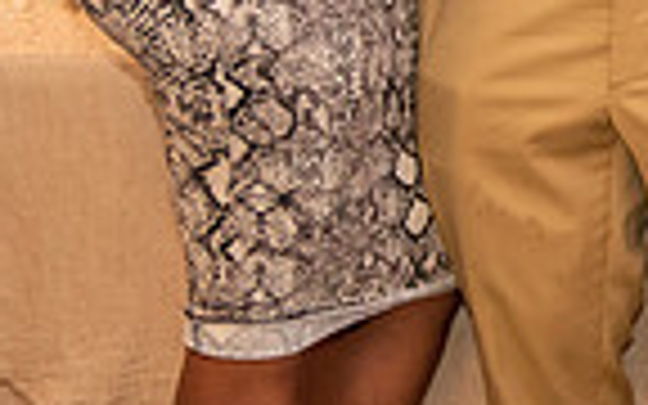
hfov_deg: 11.4
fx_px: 3055
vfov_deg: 7.3
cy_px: -389
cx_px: 1066
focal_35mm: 173
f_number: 2.8
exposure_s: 1/160
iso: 1000
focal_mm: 42
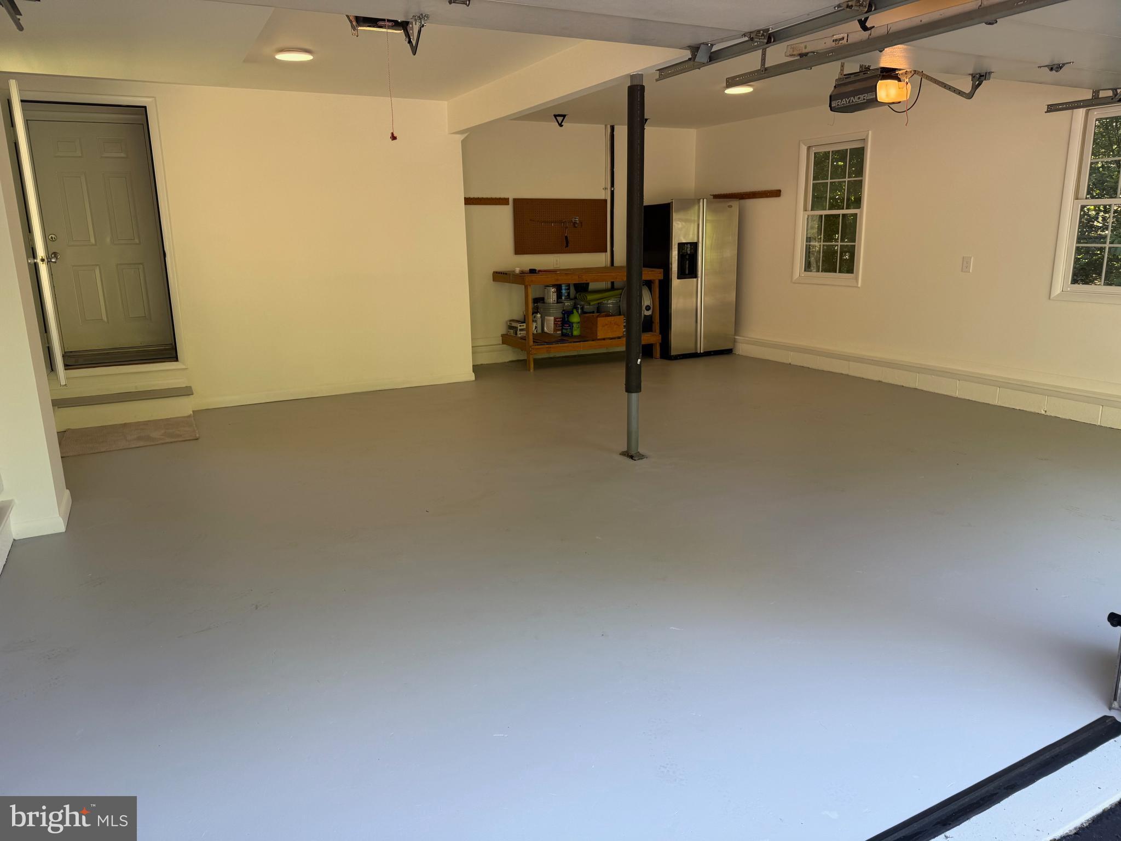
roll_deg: +1.2
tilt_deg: -12.2
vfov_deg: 56.8
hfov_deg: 71.6
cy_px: 420
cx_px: 560
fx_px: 777
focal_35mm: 24
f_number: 1.78
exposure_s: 1/137
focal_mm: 6.76
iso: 64
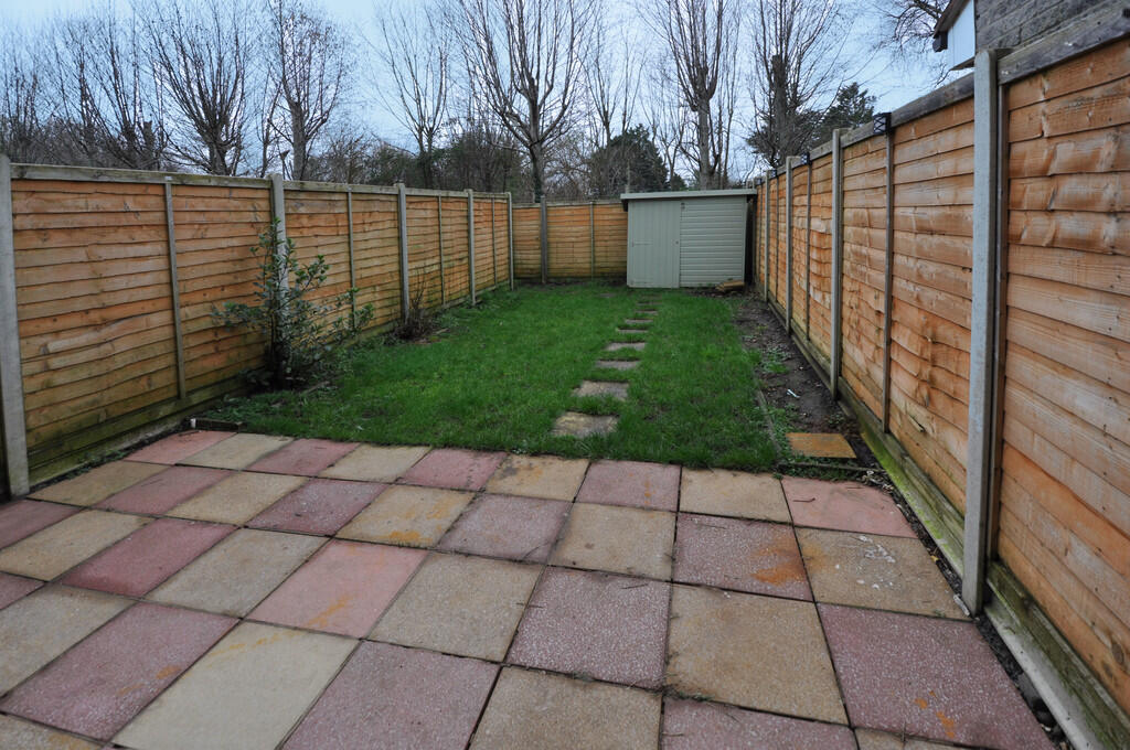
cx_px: 565
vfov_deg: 77.2
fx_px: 470
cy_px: 375
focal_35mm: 15
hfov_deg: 100.5
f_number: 5.6
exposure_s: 1/125
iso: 250
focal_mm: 10
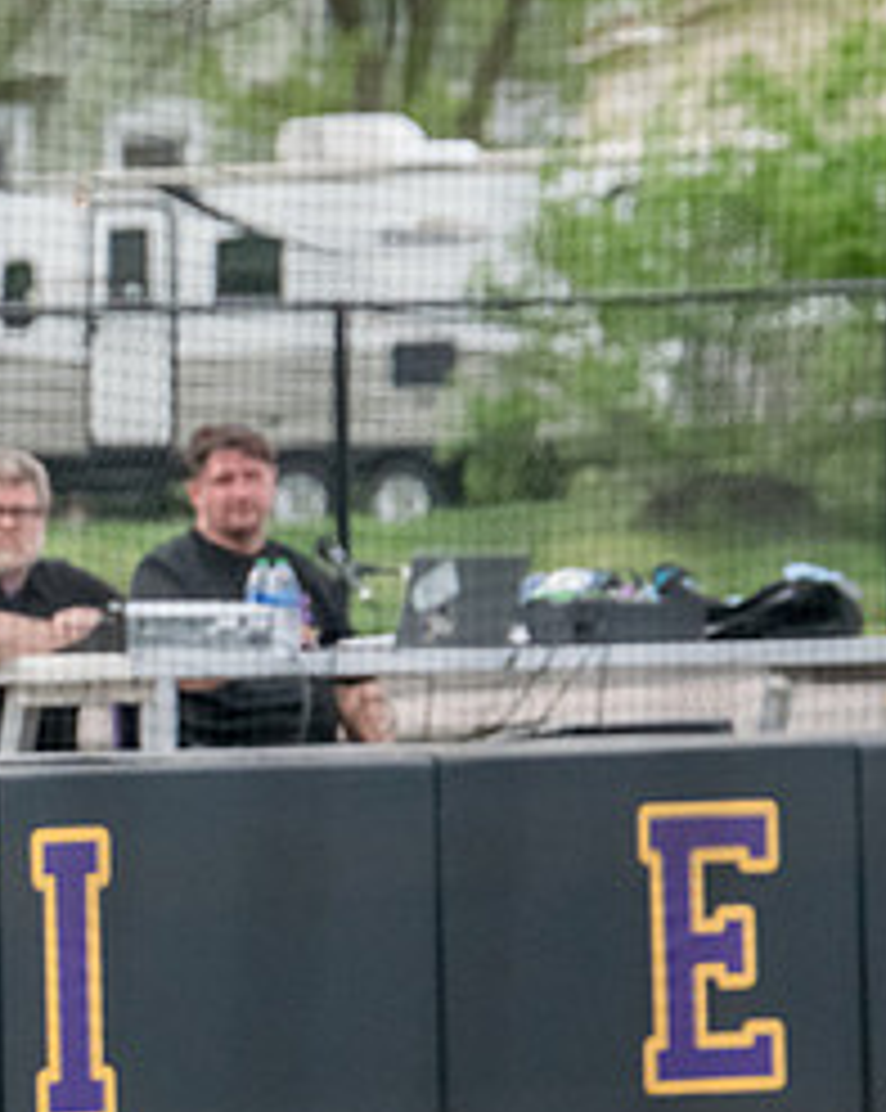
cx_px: -279
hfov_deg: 4.0
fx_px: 12610
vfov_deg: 5.0
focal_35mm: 384
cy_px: 862
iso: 3200
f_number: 5
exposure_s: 1/3200
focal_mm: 116
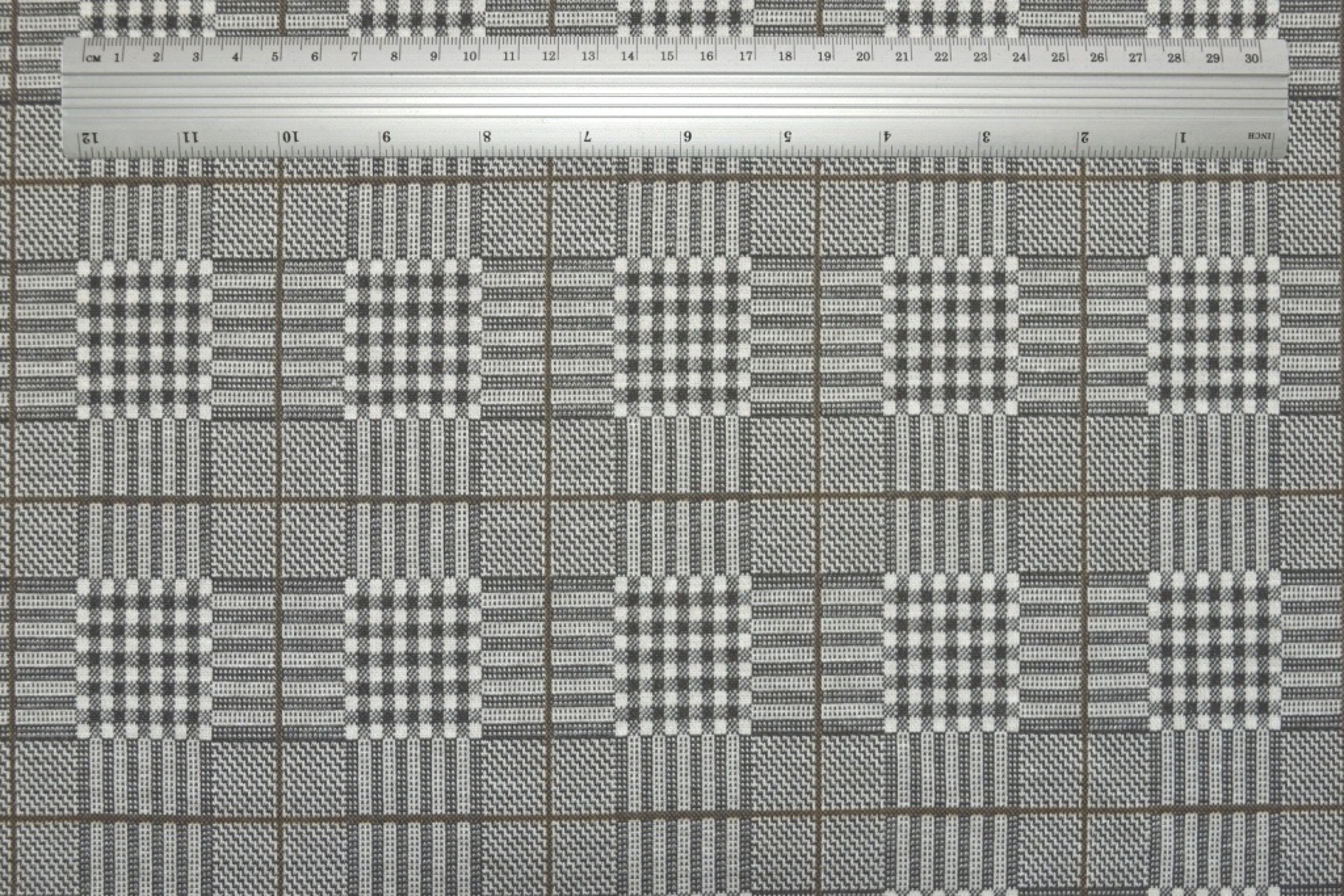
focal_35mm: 48
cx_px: 672
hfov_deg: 41.1
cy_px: 448
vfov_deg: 28.1
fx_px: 1792
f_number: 8
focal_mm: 32
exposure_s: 1/200
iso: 200
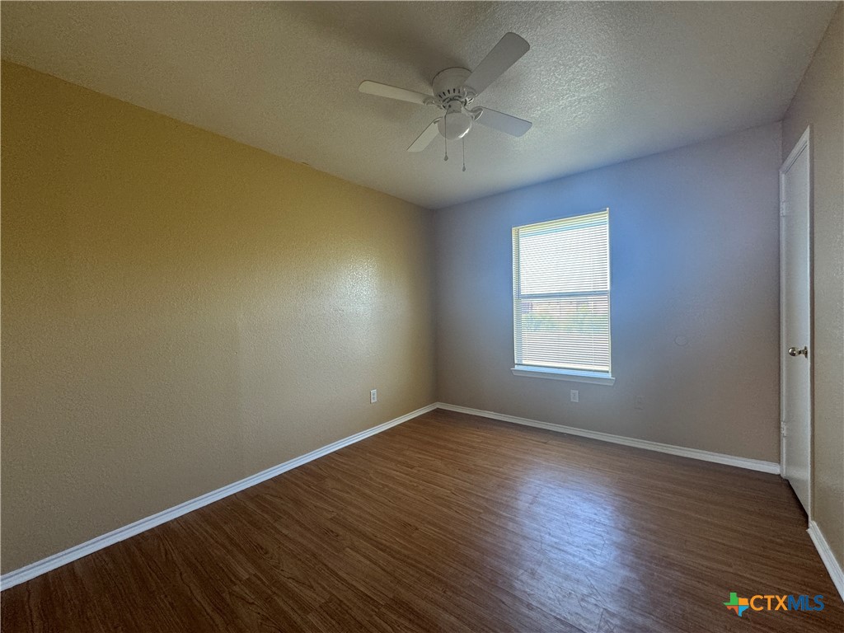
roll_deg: +1.3
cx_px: 422
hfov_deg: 102.1
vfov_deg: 85.7
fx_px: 341
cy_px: 316
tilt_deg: -1.3
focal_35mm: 14
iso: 200
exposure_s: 1/99
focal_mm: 2.22
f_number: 2.2
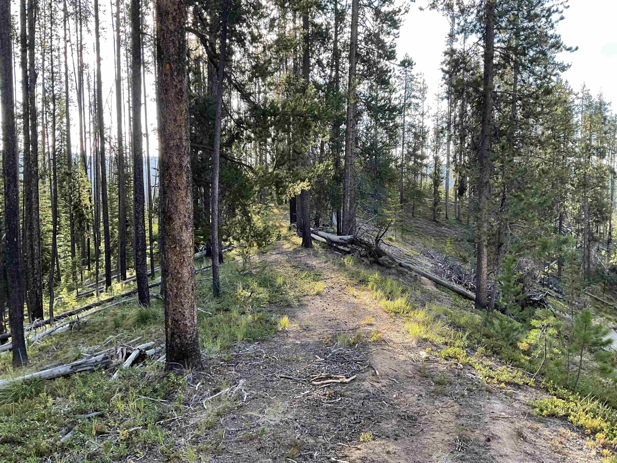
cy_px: 232
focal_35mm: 29
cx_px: 308
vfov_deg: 48.2
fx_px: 517
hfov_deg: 61.7
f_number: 1.8
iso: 20
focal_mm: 3
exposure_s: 1/120
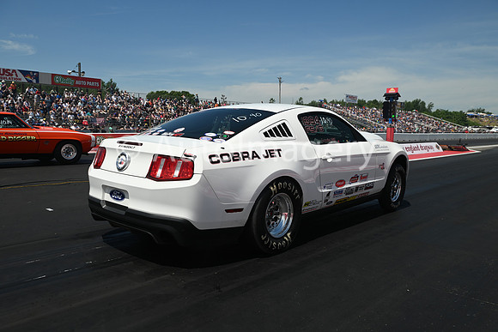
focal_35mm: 31
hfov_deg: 60.3
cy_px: 166
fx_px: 429
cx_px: 249
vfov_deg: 42.3
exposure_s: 1/1600
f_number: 5.6
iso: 200
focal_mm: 31
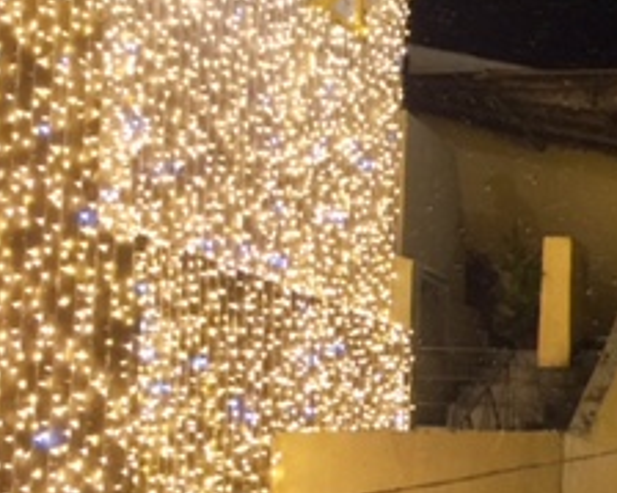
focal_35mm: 81
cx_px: 851
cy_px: 427
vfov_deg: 18.7
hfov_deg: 20.9
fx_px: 1478
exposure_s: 1/17
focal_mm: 4.15
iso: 80
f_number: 2.2
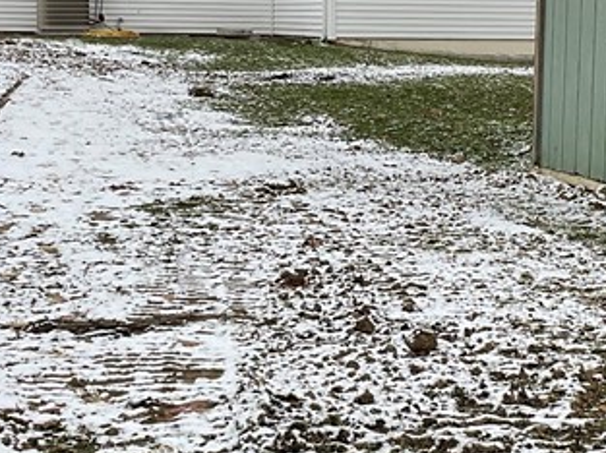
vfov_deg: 15.5
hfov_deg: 20.6
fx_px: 1661
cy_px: 170
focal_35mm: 95
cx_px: 372
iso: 16
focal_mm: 3
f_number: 1.8
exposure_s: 1/469
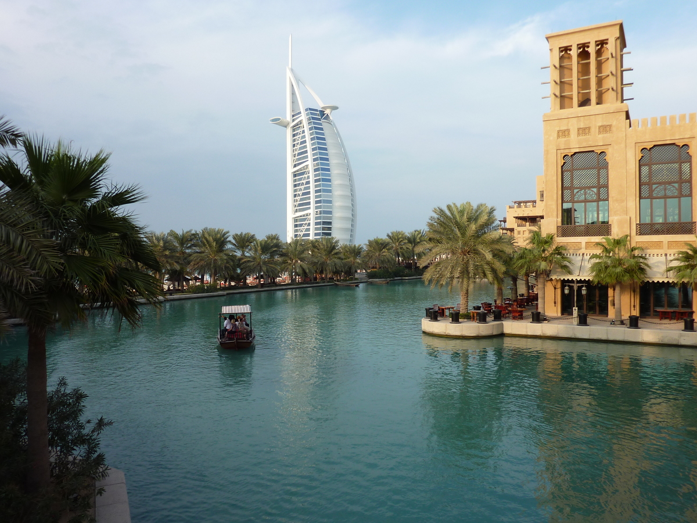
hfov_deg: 69.4
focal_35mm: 25
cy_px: 262
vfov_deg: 54.9
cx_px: 348
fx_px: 503
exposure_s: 1/250
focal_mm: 4.1
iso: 80
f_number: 4
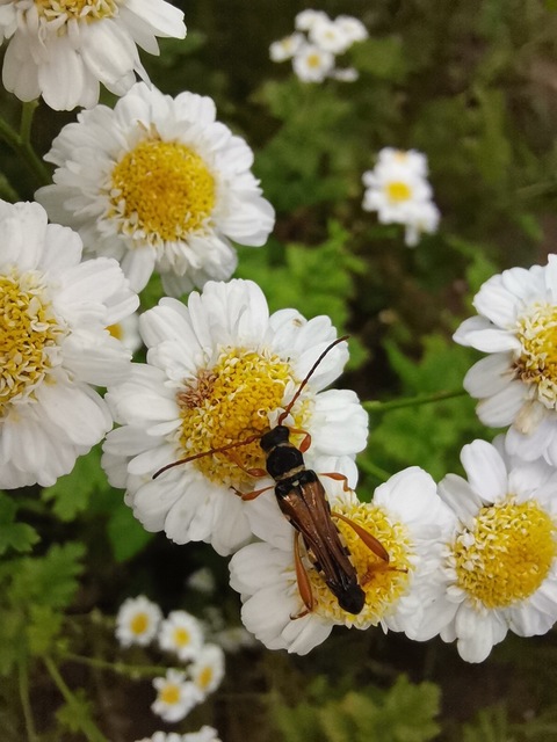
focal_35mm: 27
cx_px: 278
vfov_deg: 65.3
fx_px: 579
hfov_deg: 51.4
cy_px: 371
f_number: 2.4
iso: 50
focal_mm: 2.2
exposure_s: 1/1515
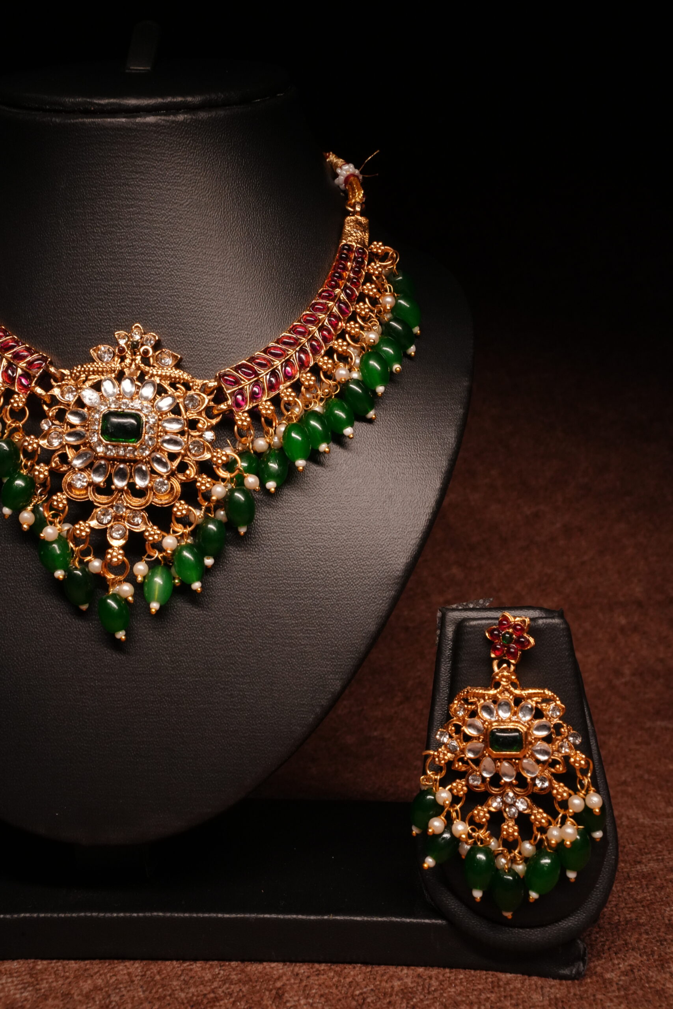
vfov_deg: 54.4
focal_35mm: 35
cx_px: 336
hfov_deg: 37.9
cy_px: 504
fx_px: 981
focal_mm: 35
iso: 3200
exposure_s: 1/100
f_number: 16
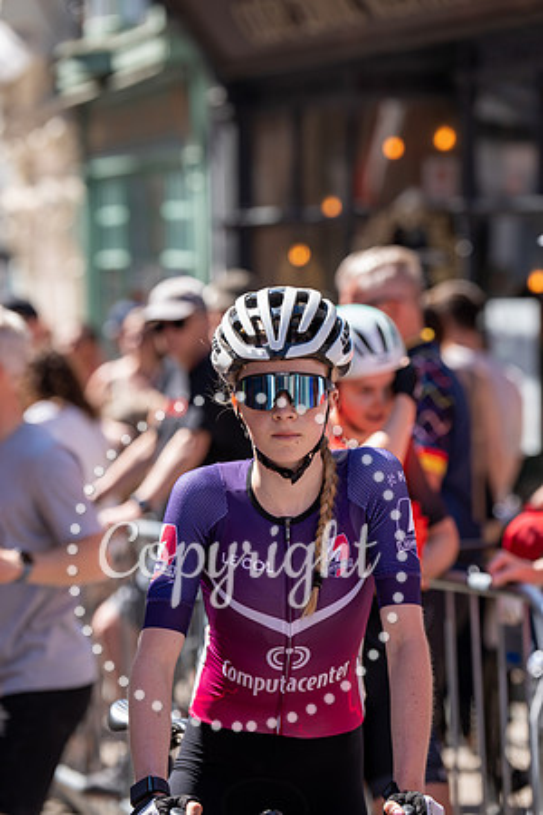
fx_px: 2986
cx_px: 272
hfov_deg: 10.4
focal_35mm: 132
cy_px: 408
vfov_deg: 15.5
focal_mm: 132
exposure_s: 1/400
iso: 100
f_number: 3.5
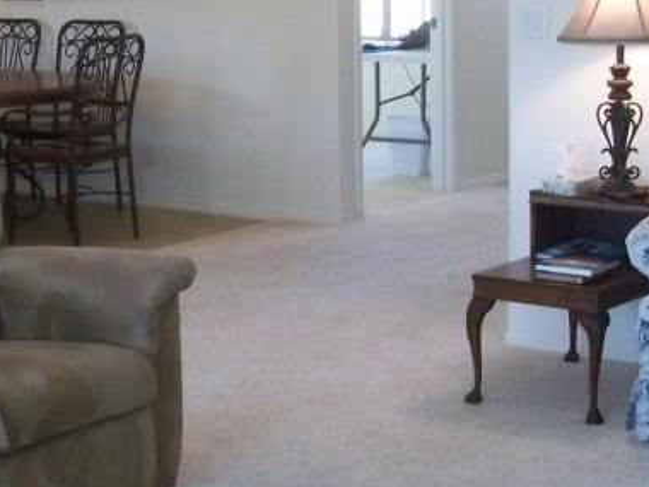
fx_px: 1819
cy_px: 67
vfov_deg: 15.1
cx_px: 120
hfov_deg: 20.0
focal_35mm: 97
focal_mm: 6.5
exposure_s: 1/50
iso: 320
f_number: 3.1
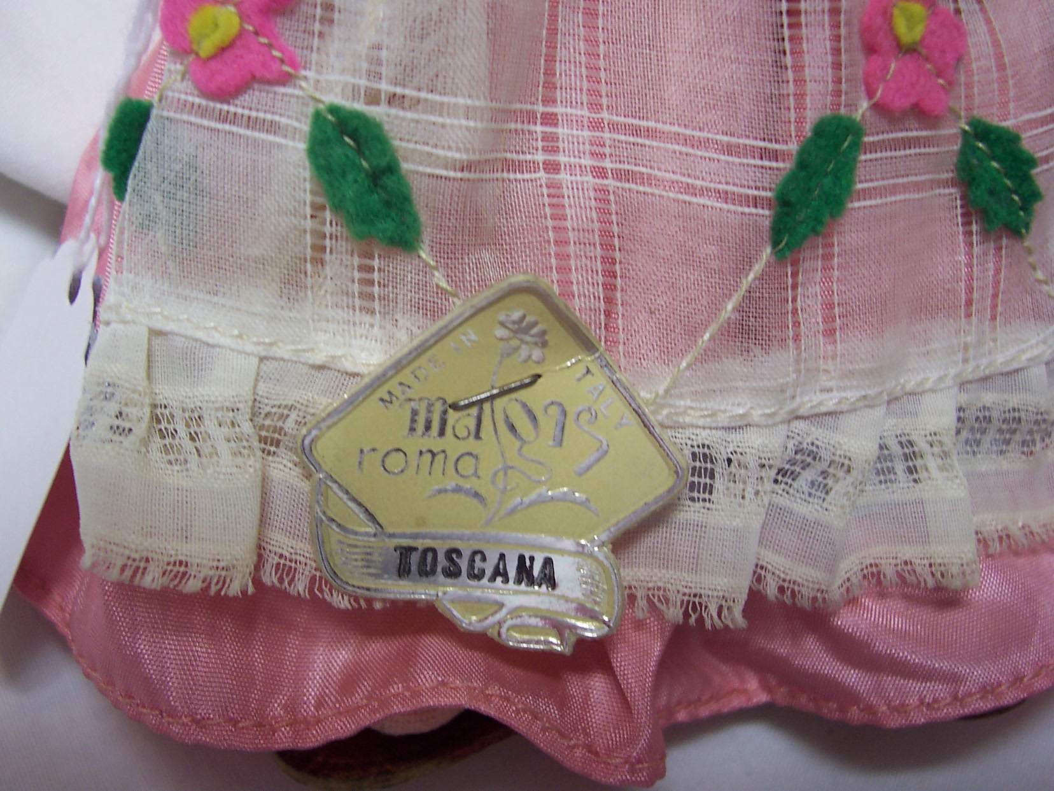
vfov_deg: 38.7
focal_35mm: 37
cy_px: 396
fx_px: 1127
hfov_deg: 50.1
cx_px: 527
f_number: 2.8
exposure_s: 1/30
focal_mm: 5.6
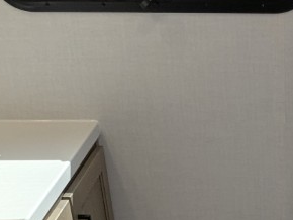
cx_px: 318
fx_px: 652
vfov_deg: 17.4
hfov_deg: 23.8
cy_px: 319
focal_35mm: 77
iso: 46
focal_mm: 2.35
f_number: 2.2
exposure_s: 1/109
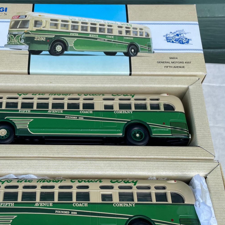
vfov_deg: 36.6
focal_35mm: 46
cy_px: 137
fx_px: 338
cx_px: 73
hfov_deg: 36.4
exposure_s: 1/373
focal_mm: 4.2
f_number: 1.6
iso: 32
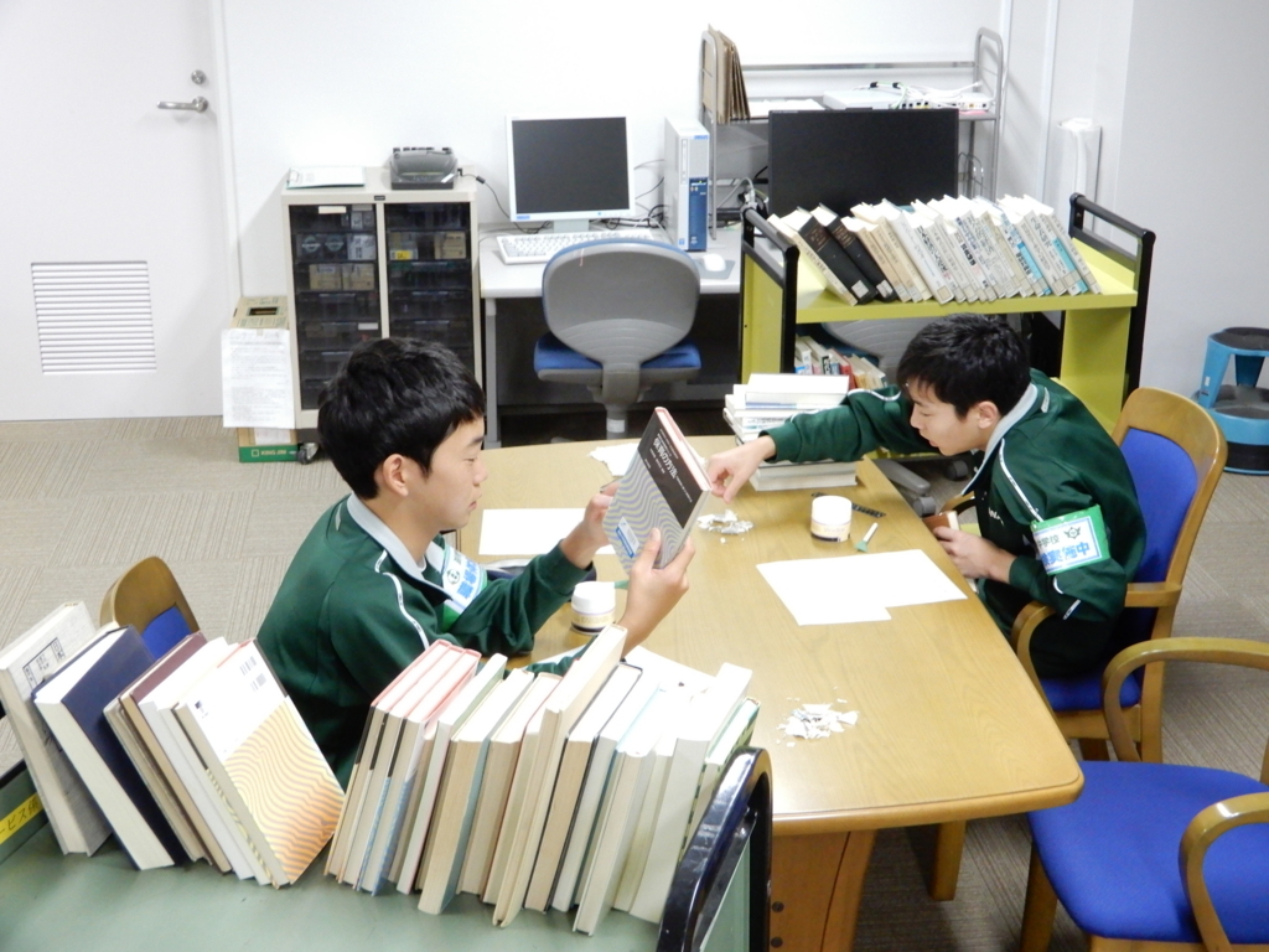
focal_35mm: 50
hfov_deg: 38.2
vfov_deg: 29.1
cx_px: 634
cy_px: 476
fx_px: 1833
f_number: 4
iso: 720
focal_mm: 8.9
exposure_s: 1/30
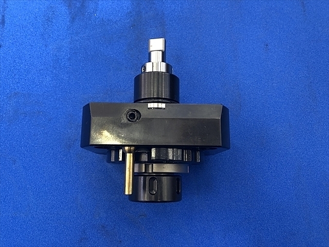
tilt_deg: -79.9
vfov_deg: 49.7
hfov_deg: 63.4
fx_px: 266
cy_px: 124
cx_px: 164
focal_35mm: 28
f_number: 1.8
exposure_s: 1/20
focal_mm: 3.99
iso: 40
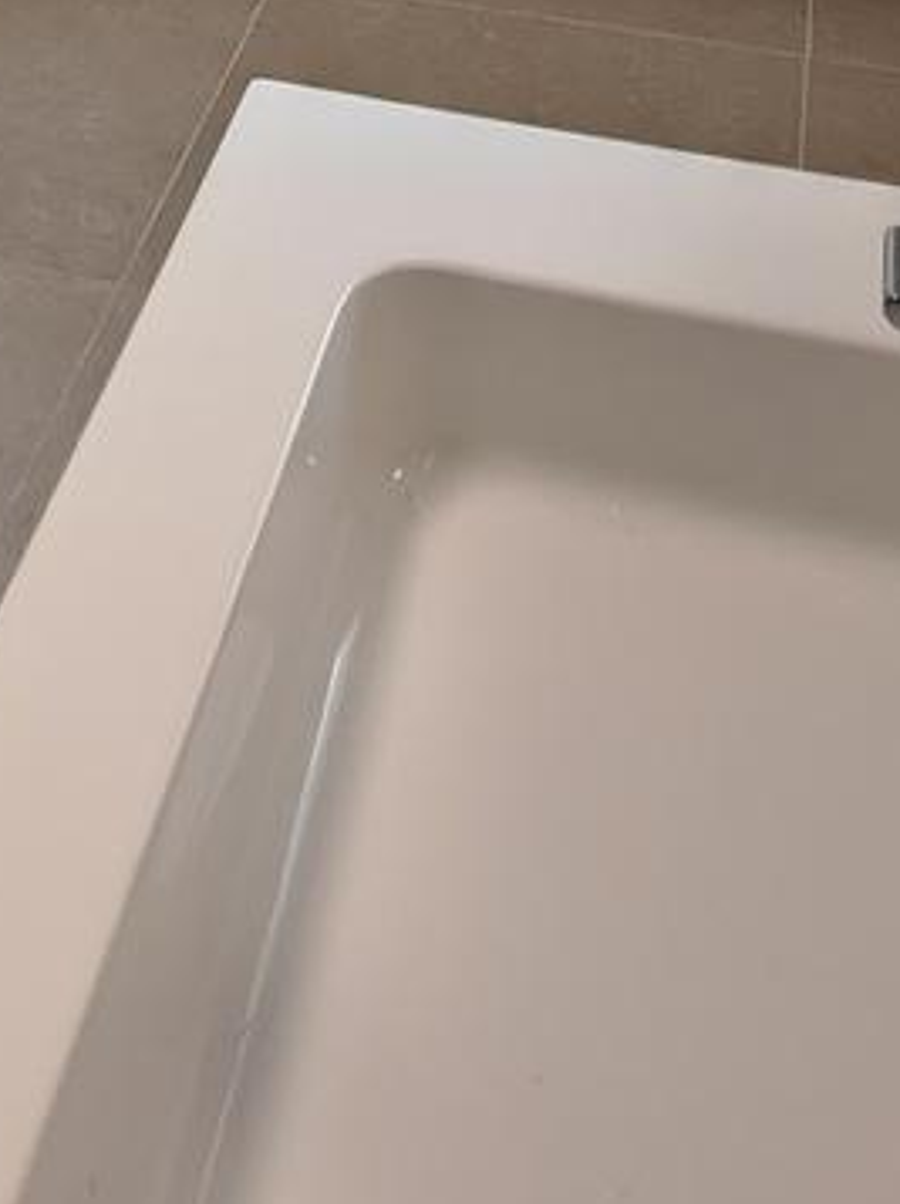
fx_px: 2431
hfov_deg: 20.6
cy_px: -1150
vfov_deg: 18.8
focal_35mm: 70
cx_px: 111
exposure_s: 1/50
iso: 125
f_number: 2
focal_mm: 1.82
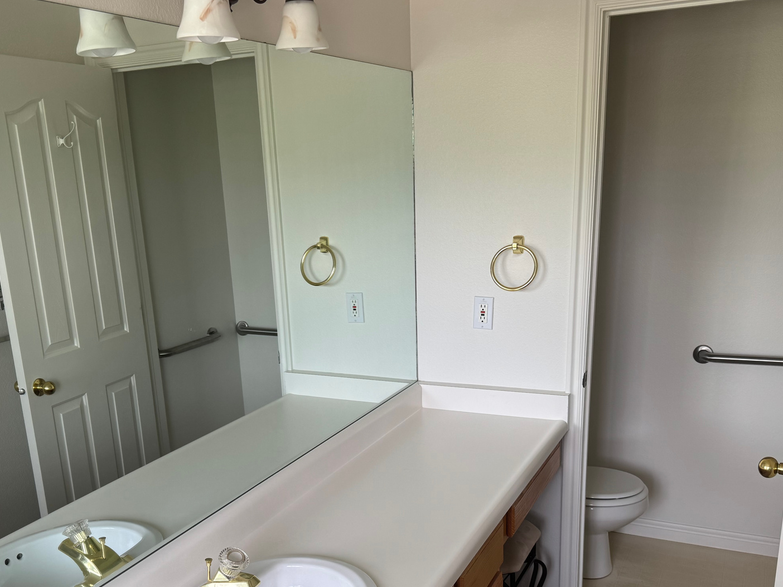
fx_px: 792
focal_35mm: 35
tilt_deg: -18.1
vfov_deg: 40.0
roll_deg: +2.9
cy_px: 407
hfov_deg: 52.6
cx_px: 362
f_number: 1.78
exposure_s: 1/121
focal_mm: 6.76
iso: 80
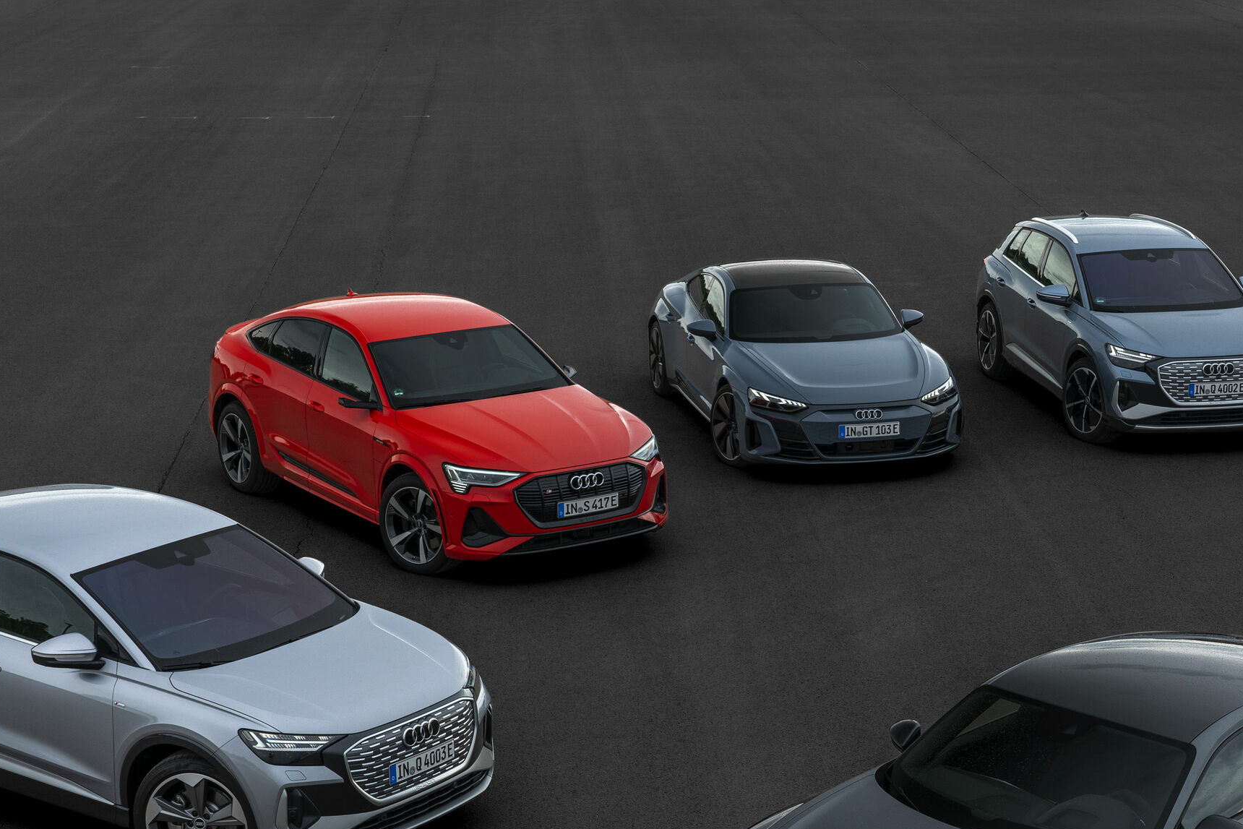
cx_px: 729
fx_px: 2486
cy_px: 573
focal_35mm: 72
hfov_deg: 28.0
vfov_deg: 18.9
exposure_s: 1/40
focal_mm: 43
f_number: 10
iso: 250
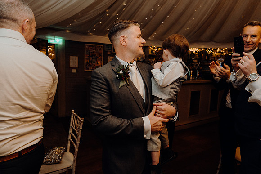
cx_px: 130
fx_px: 174
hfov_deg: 73.7
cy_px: 87
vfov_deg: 53.2
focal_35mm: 24
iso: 2500
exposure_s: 1/160
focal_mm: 24
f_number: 3.5
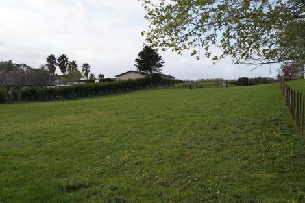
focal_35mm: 36
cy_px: 102
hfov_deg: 53.1
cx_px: 152
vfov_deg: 36.8
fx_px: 305
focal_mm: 24
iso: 100
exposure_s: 1/250
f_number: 8
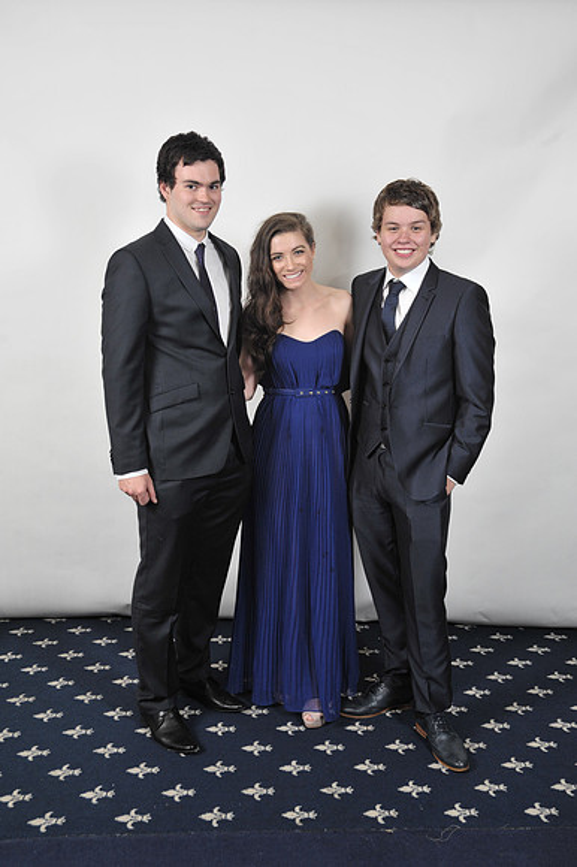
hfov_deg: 35.0
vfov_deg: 50.7
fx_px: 915
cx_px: 288
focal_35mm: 38
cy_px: 434
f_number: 7.1
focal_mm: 38
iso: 1000
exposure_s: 1/160
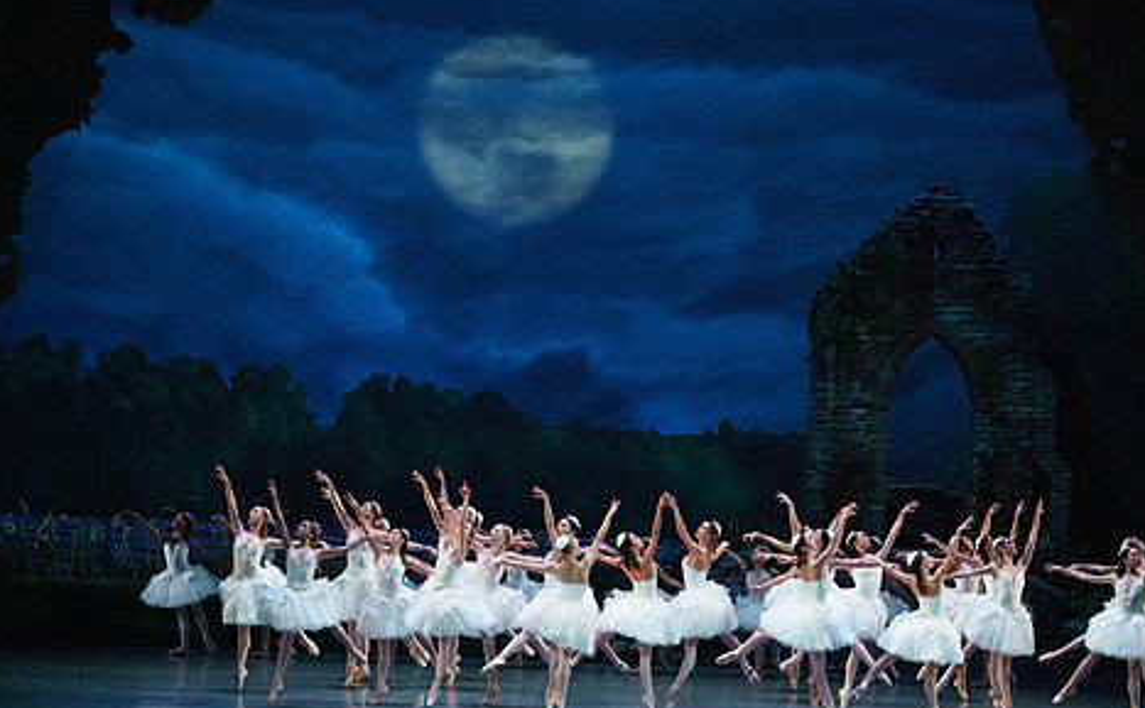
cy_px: 356
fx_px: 3952
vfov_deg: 10.2
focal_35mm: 127
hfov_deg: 16.5
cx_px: 704
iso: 8000
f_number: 5.6
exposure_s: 1/250
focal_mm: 100
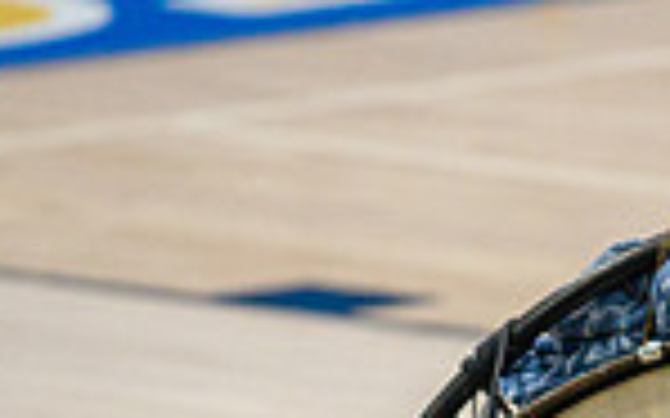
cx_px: 823
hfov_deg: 2.1
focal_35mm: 1025
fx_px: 18709
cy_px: 564
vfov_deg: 1.3
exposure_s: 1/500
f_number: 4
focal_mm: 200
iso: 4000
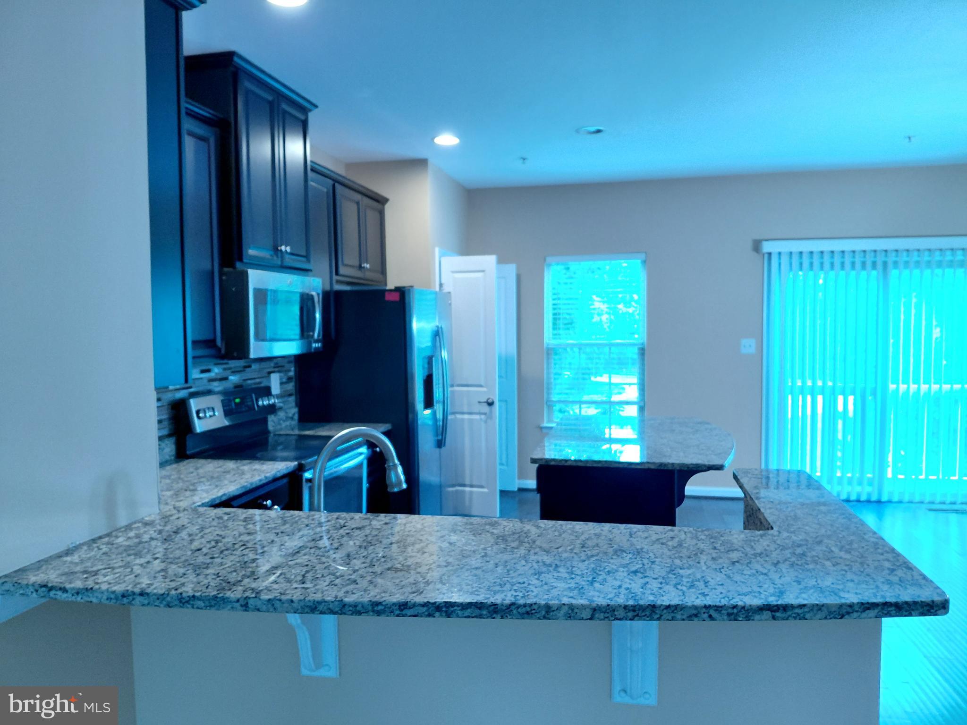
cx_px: 484
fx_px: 698
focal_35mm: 25
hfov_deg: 69.4
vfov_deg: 54.9
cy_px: 362
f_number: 1.8
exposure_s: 1/24
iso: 400
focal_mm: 4.69
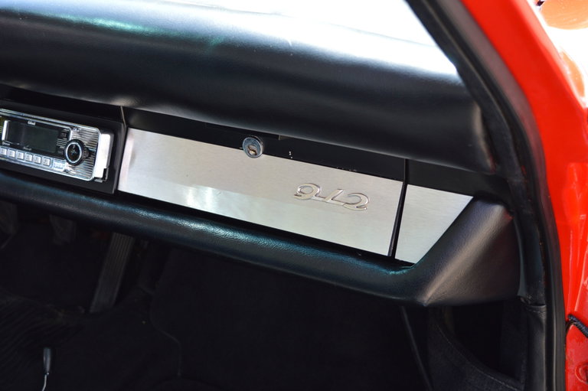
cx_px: 294
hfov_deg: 38.9
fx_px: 832
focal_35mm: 51
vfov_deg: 26.4
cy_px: 196
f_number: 5.6
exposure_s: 1/125
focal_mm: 34
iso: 320
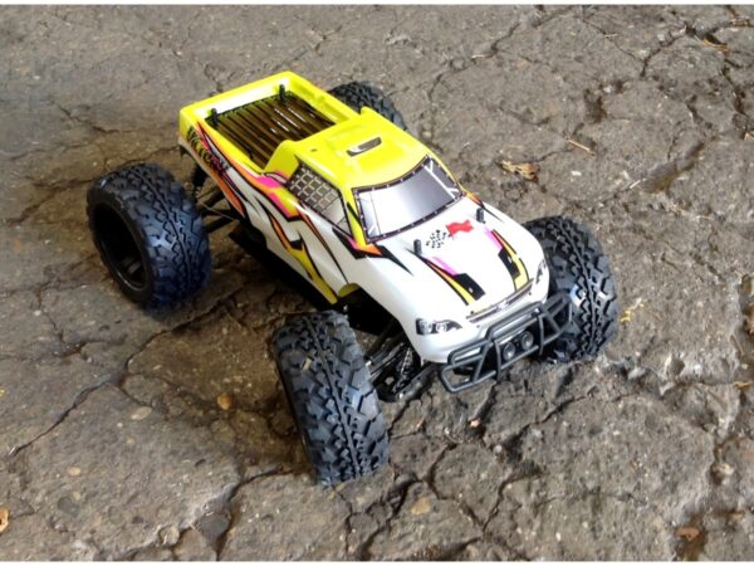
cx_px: 377
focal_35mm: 35
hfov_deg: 52.6
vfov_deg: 40.7
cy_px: 283
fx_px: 762
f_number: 2.4
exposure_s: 1/15
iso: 100
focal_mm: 4.28
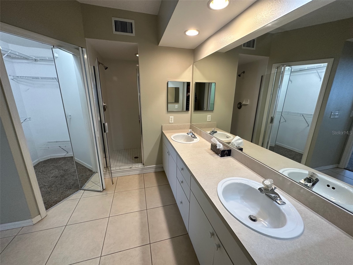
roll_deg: -0.7
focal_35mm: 14
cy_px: 132
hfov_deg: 102.1
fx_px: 143
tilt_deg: -15.1
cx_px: 176
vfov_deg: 85.7
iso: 250
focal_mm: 2.22
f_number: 2.2
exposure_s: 1/120
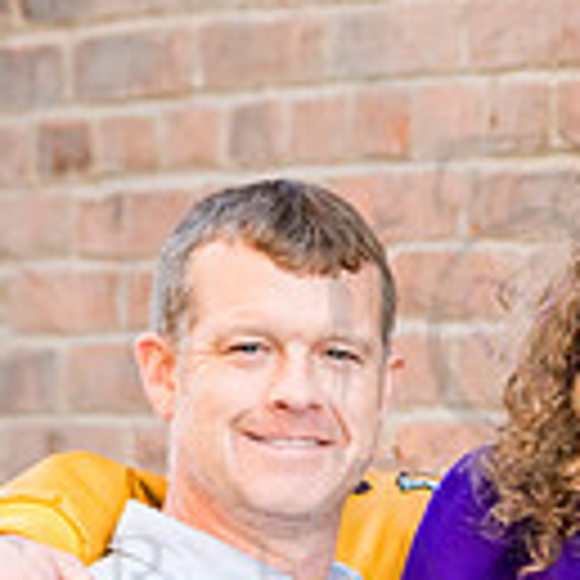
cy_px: 733
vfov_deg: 4.7
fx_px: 7033
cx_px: 549
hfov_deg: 4.7
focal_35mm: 371
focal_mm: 125
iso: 640
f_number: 5
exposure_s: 1/400
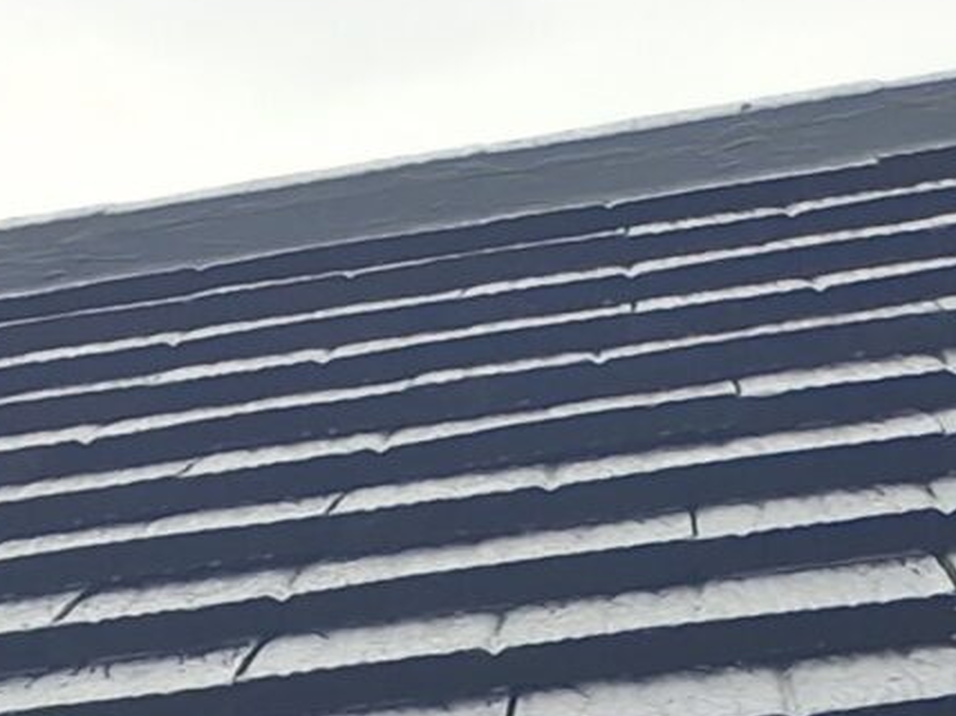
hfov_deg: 12.0
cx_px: -853
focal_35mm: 150
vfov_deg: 8.4
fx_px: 4141
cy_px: 2079
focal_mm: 4.69
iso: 32
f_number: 1.8
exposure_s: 1/1828
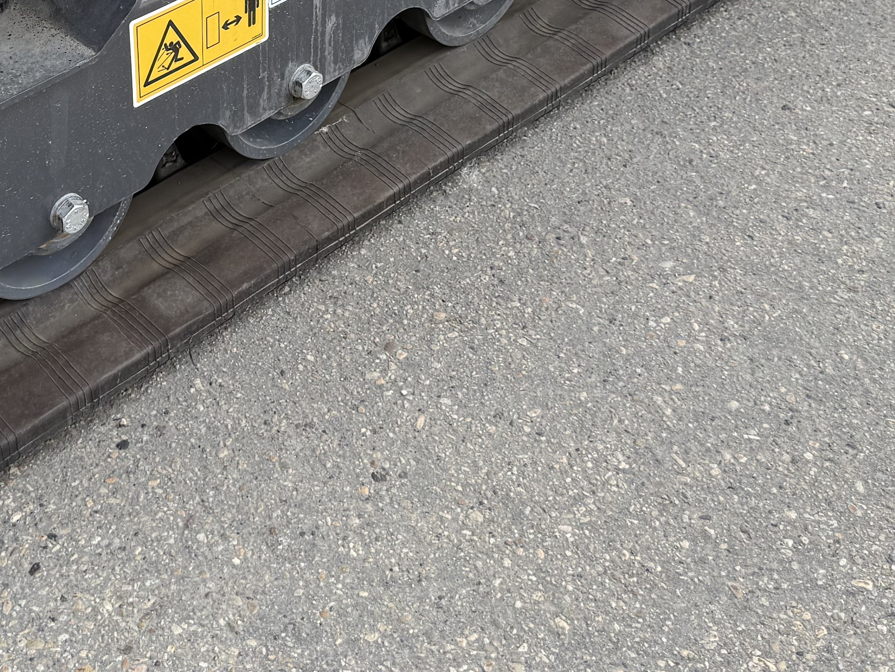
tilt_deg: -21.3
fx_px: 1655
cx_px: 249
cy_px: -15
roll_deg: -3.8
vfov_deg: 22.0
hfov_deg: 29.9
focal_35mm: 64
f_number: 1.78
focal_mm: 6.76
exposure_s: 1/878
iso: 80
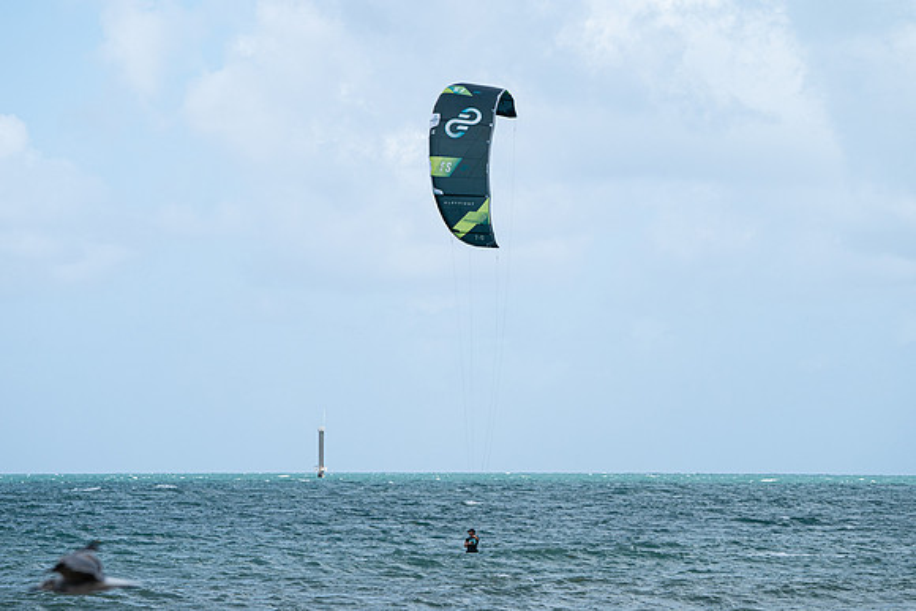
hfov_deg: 10.7
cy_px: 306
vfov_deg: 7.2
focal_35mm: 192
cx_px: 458
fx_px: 4889
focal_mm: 187
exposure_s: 1/2000
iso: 800
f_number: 8
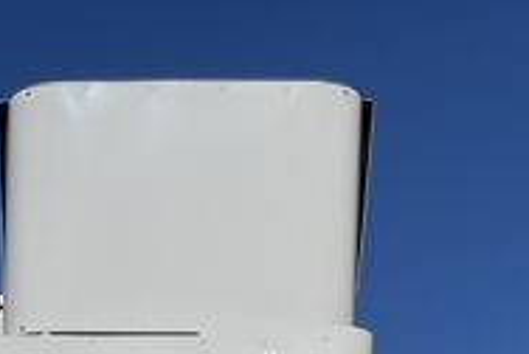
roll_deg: -0.1
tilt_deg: -0.7
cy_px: 1076
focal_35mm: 147
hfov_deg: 13.7
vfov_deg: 8.0
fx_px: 2163
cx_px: -51
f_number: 1.6
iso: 50
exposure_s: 1/11905
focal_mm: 5.1
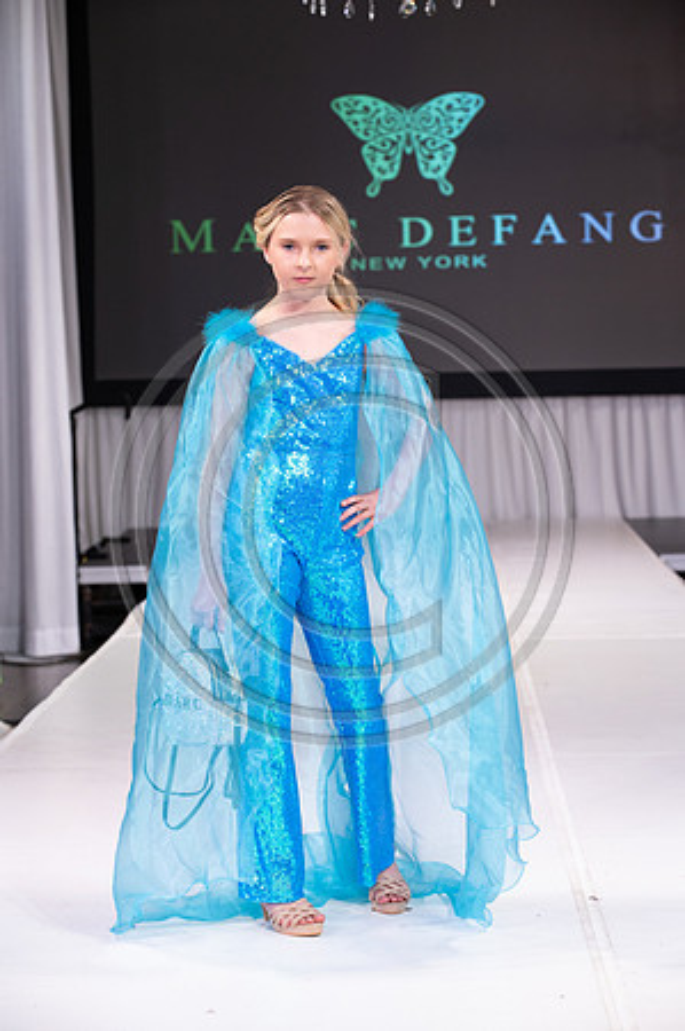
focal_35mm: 90
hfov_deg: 15.2
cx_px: 342
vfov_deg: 22.6
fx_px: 2574
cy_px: 516
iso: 2000
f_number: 5.6
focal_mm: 90
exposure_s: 1/400
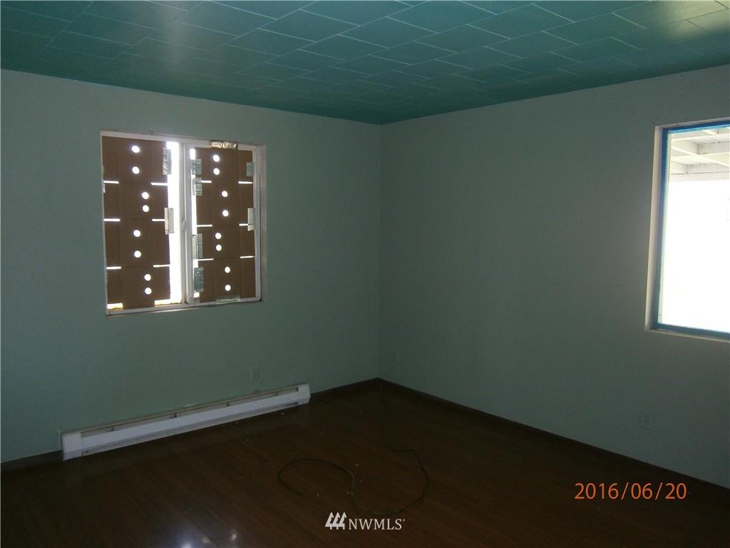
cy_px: 274
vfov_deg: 53.1
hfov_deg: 67.3
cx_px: 365
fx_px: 548
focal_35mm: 26
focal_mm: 4.7
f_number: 2.8
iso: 125
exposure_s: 1/30
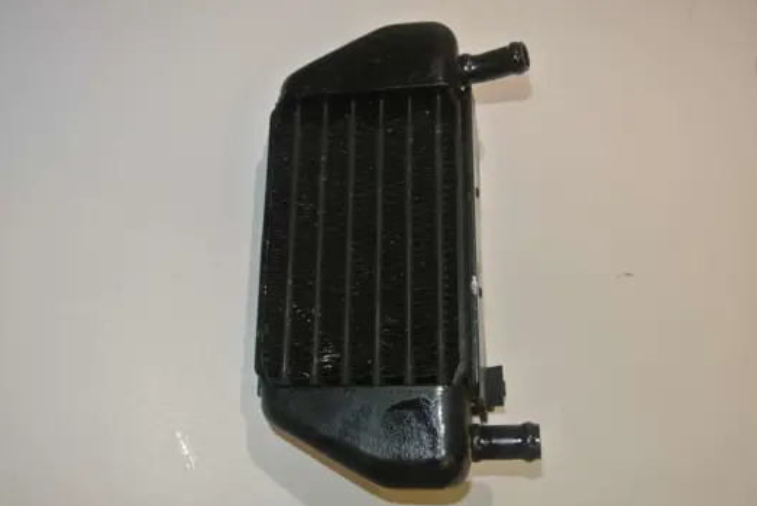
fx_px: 737
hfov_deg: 54.4
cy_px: 256
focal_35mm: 35
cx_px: 375
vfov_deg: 37.9
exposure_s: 1/60
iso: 200
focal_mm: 12.7
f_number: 3.8
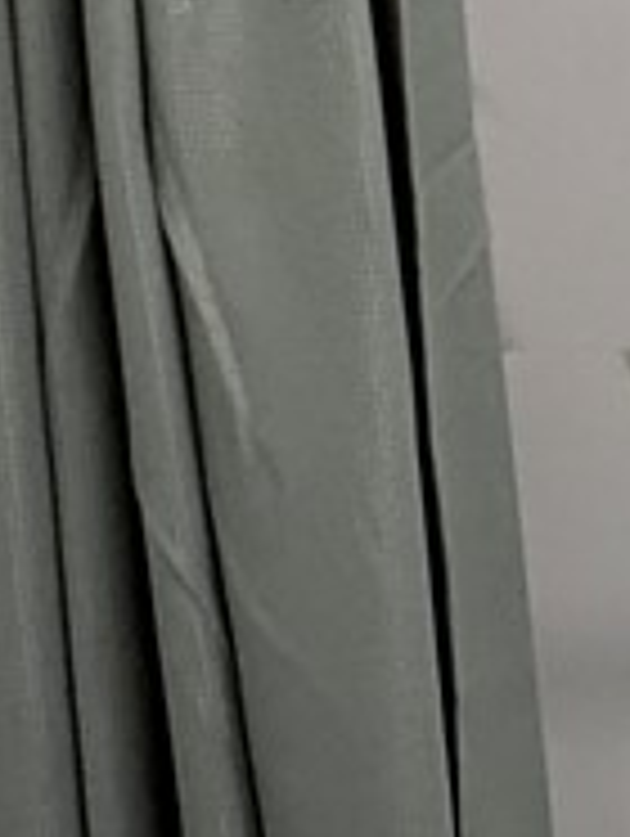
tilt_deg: -11.1
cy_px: 410
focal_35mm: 77
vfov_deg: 25.3
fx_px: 1864
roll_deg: -1.0
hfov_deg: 14.0
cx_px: 1467
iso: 320
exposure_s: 1/60
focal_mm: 2.22
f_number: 2.2
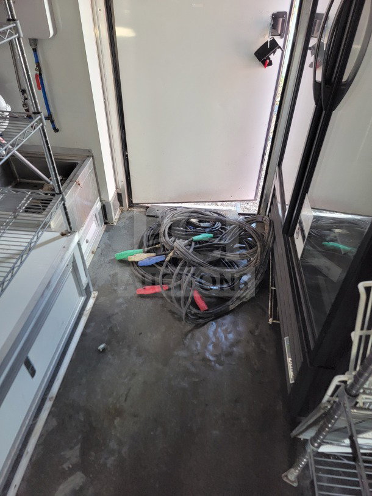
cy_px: 248
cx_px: 186
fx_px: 344
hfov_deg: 56.8
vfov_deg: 71.6
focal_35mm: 24
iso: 160
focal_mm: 6.7
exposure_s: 1/60
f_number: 1.8
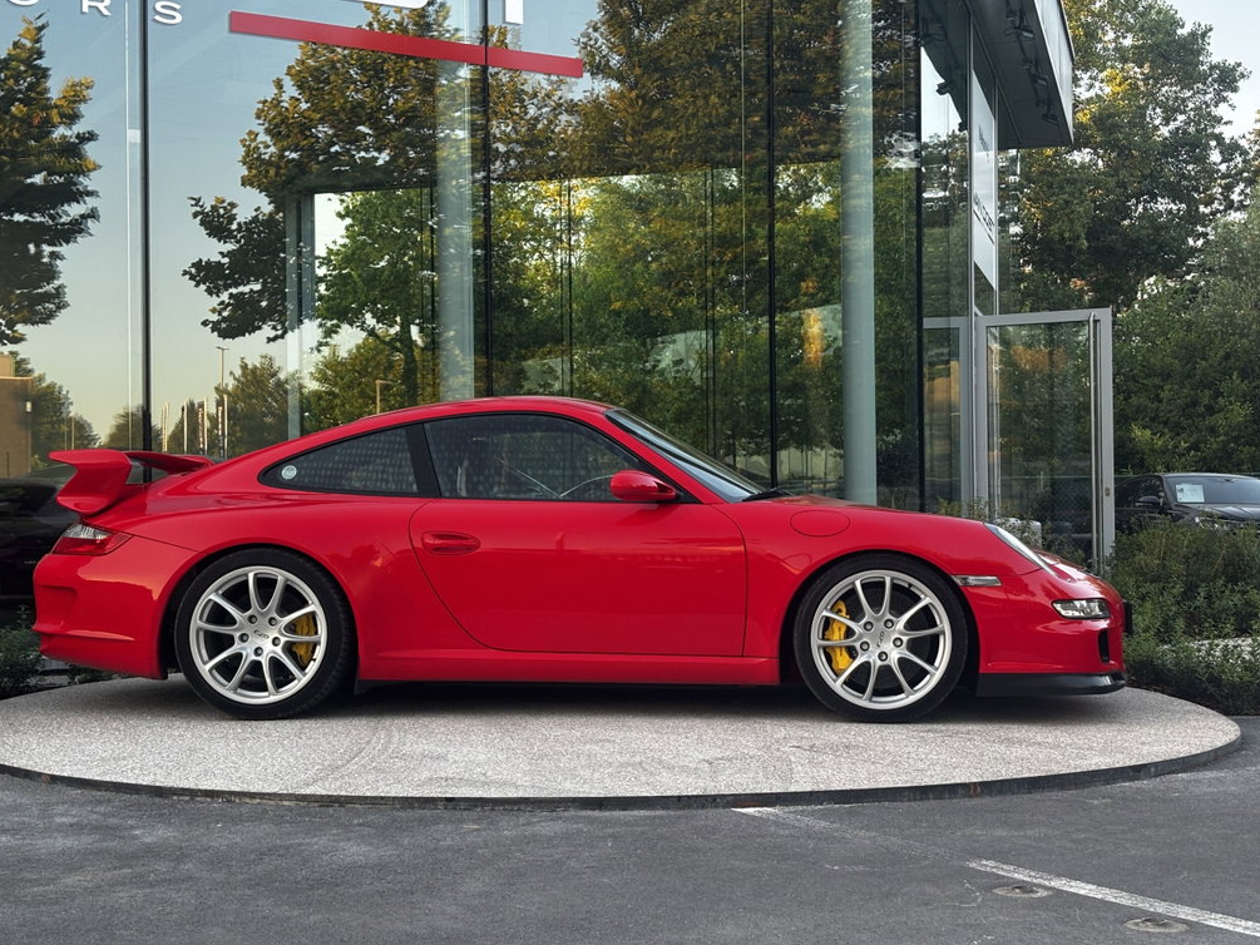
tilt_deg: +2.2
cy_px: 475
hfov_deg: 36.2
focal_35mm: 53
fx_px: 1929
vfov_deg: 27.5
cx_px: 624
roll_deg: +0.0
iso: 80
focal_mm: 5.96
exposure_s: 1/60
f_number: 1.6
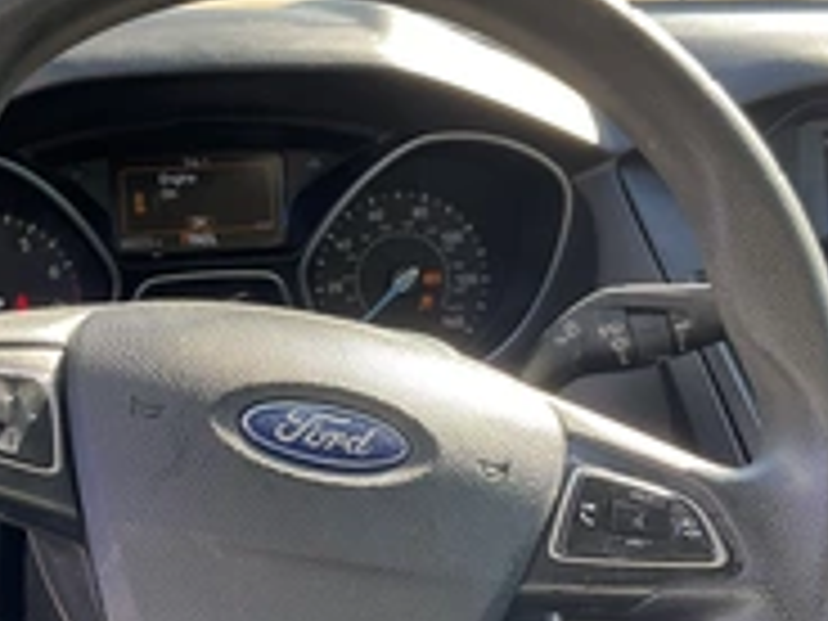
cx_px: 234
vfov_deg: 23.3
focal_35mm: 63
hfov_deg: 30.3
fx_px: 1507
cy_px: 369
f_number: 1.8
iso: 25
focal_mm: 3
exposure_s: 1/122
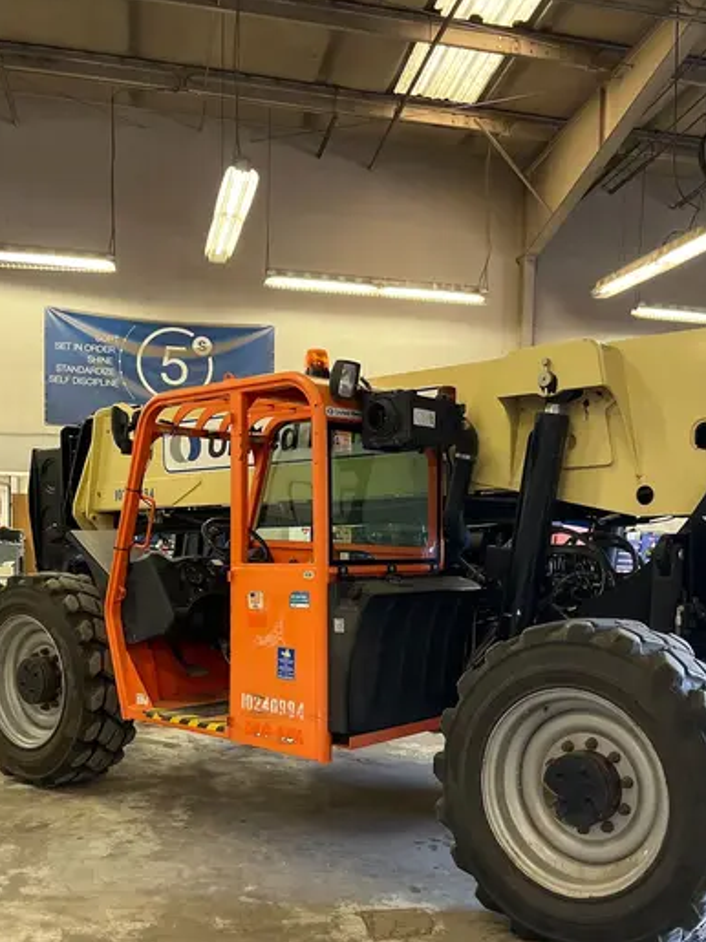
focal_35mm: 37
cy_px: 617
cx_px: 412
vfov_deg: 49.4
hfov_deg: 38.5
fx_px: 1007
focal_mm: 5.1
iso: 320
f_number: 1.6
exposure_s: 1/60
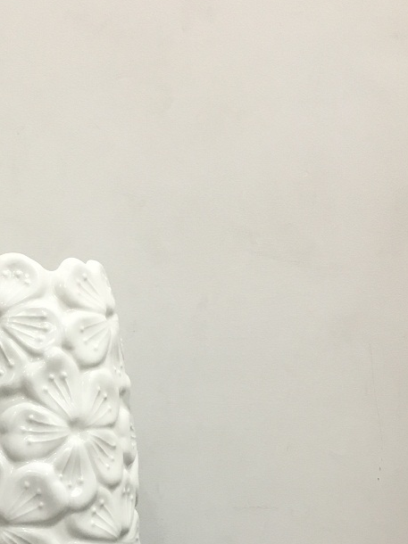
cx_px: 29
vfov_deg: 30.5
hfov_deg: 23.3
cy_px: 472
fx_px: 959
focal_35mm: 61
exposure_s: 1/33
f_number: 2.4
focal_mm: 3.3
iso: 80
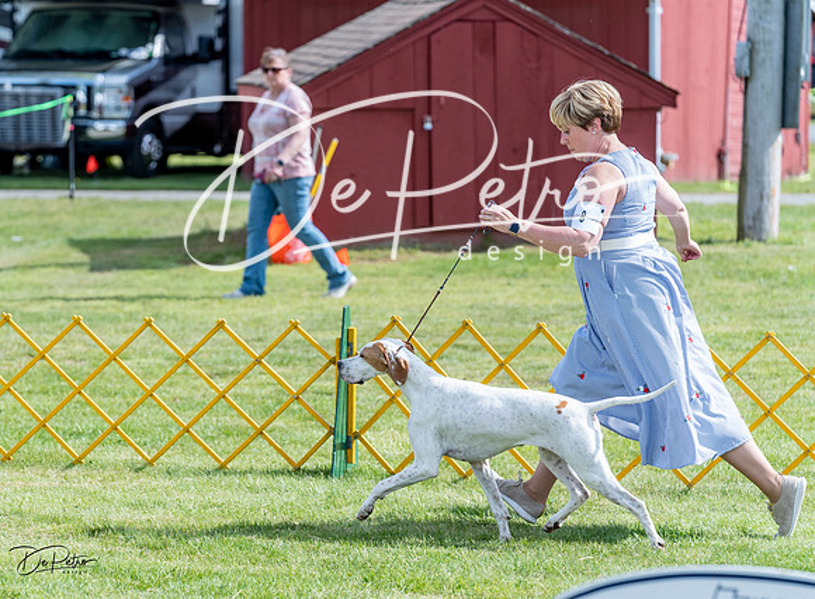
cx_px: 333
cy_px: 297
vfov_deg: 7.8
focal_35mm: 187
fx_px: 4376
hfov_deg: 10.6
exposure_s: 1/1600
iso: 400
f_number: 4.5
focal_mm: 146
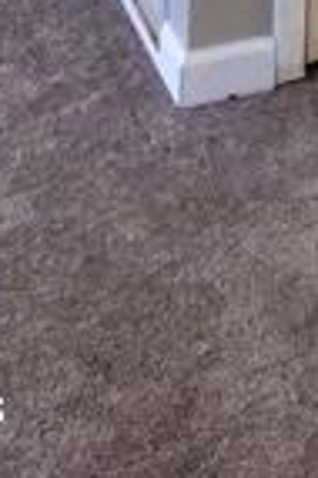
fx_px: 1793
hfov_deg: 9.8
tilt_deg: -8.5
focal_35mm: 135
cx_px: 492
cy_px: -578
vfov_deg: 12.6
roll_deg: -2.8
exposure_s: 1/30
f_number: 2.2
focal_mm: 4.15
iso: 25
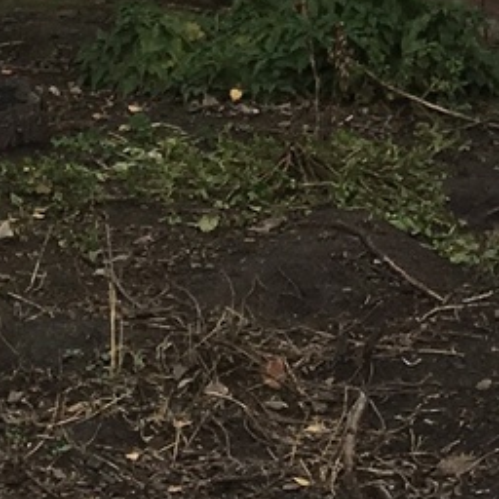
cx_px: 316
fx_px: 3343
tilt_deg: +2.9
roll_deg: -0.8
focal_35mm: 205
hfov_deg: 8.5
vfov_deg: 7.7
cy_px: -883
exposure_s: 1/541
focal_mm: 4.15
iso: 25
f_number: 2.2
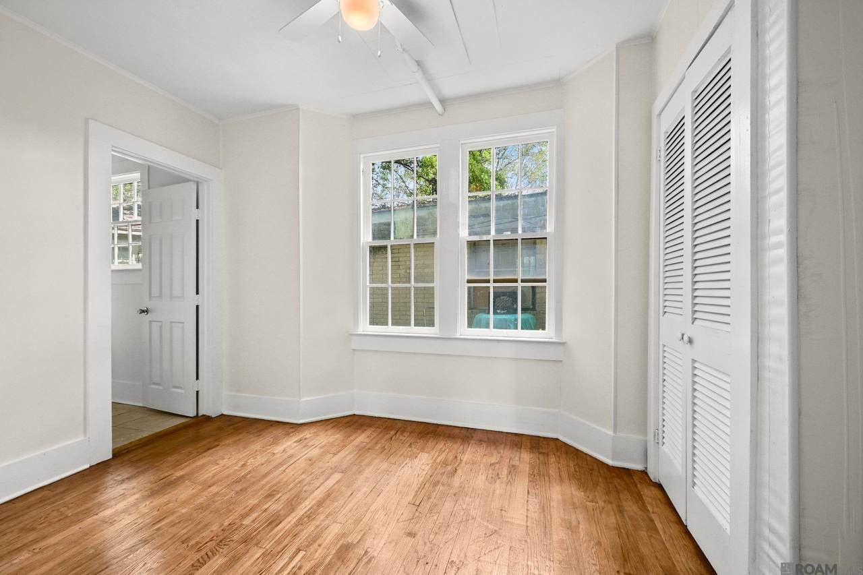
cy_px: 288
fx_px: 336
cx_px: 432
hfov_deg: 104.3
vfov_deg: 81.2
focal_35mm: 14
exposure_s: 1/6
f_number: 10
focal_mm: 14
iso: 320
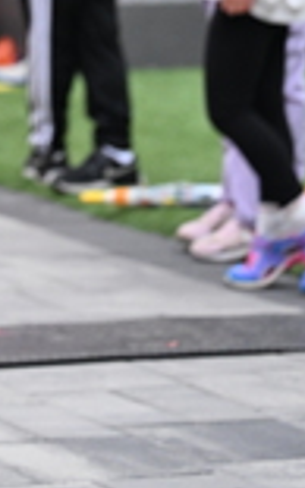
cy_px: -309
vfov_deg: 7.8
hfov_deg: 4.9
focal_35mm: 264
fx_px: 3508
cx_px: -225
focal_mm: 73
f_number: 2.8
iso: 1600
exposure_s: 1/1250
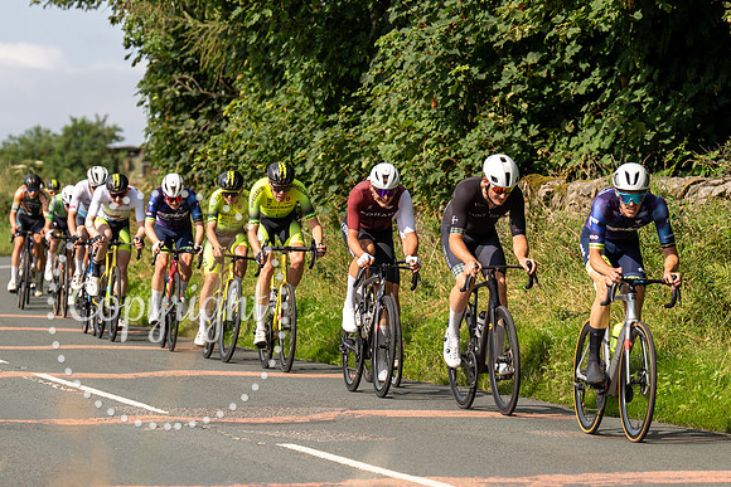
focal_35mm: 236
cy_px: 190
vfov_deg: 5.8
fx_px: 4791
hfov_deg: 8.7
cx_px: 387
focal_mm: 160
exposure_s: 1/800
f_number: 4.5
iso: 100
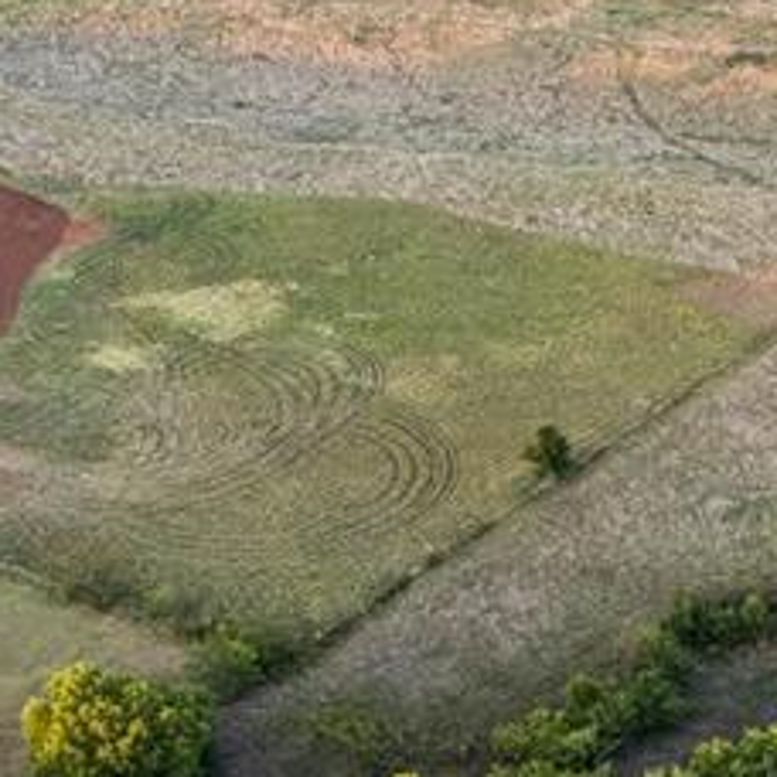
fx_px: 2133
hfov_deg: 19.6
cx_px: 891
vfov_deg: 20.5
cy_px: 222
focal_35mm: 84
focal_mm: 8.4
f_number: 2.8
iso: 150
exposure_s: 1/180
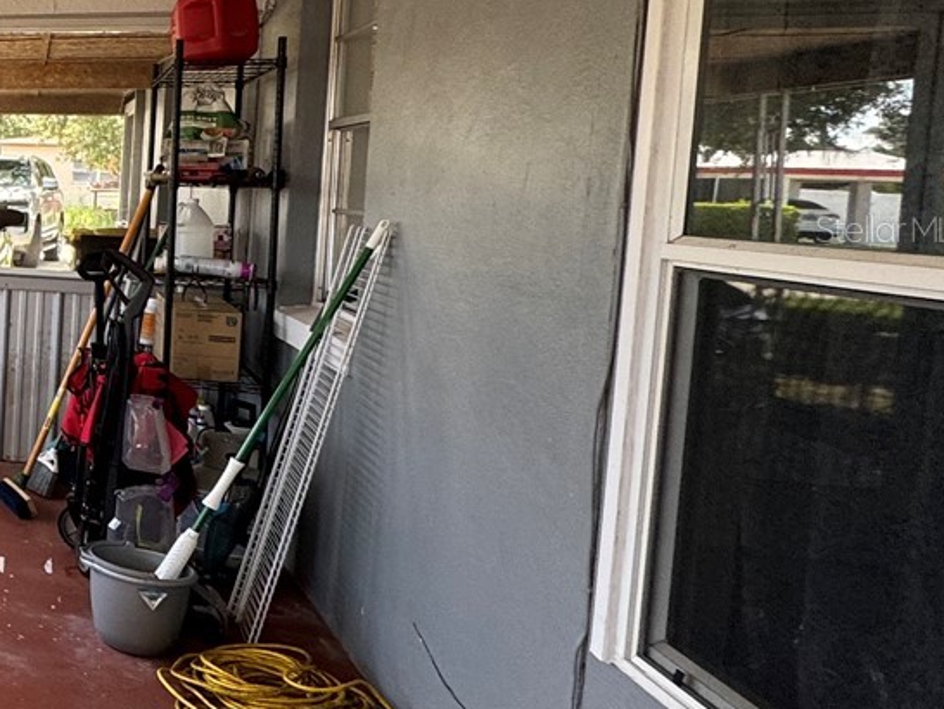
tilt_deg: -3.5
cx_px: -405
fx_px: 1119
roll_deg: -3.0
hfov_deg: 30.4
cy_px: 228
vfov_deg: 34.8
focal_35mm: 41
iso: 64
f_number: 2.2
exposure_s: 1/99
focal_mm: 2.22
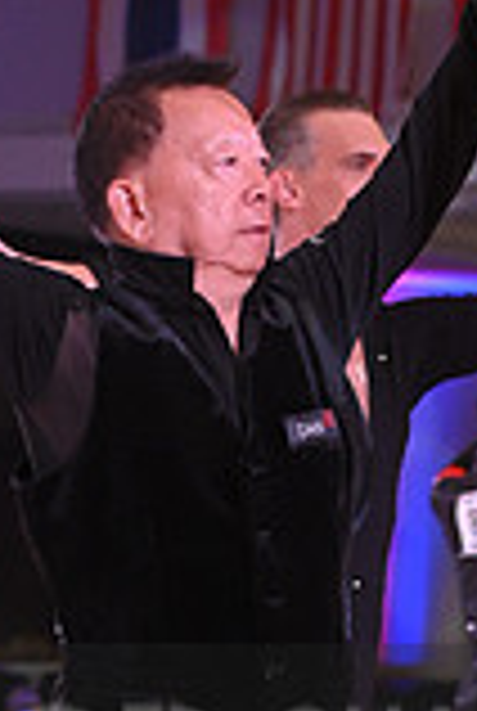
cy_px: 796
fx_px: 5659
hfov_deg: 4.8
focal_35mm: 286
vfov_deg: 7.1
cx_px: 551
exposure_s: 1/320
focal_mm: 78
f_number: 5
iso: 2500
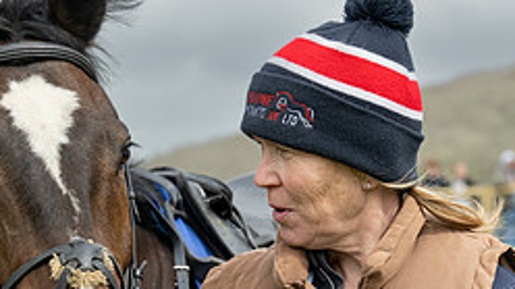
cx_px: 283
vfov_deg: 6.0
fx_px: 2729
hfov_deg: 10.8
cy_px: 335
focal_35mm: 200
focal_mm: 70
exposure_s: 1/1250
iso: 400
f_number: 5
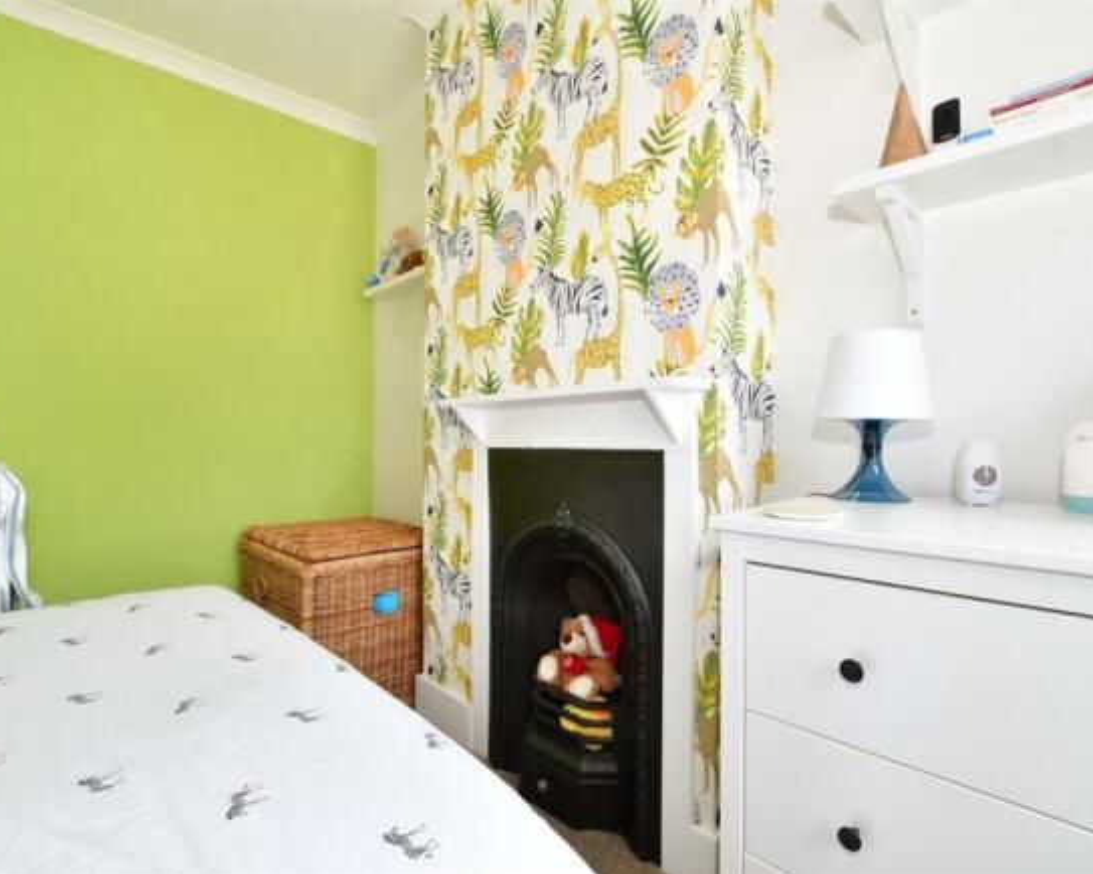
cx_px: 537
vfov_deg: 76.9
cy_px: 438
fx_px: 550
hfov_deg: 89.7
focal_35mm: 17
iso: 200
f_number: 8
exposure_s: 1/10
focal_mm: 10
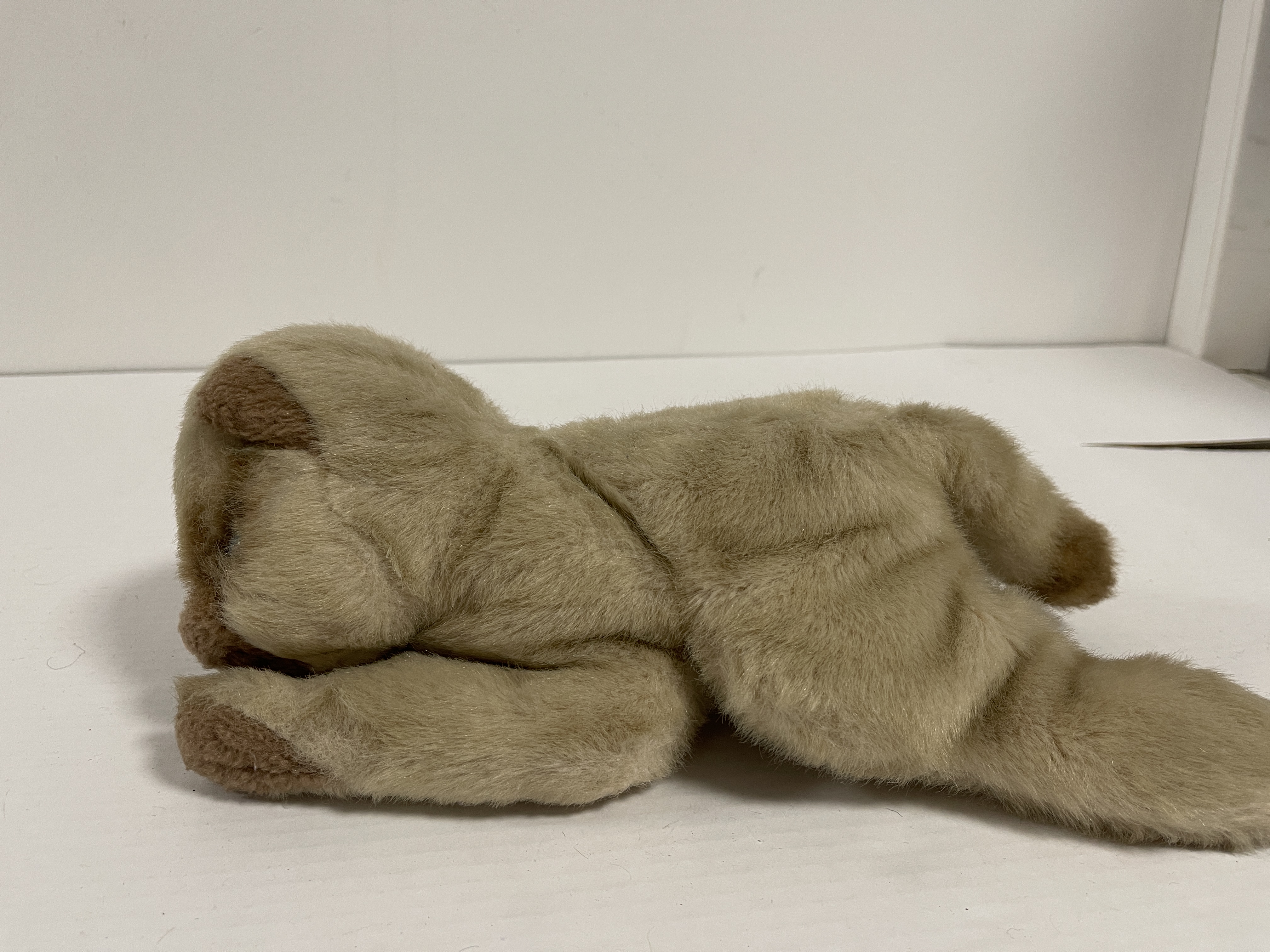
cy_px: 476
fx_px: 917
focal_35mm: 25
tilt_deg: -19.9
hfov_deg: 69.4
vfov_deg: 54.9
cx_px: 635
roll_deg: -0.9
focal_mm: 5.1
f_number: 1.6
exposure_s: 1/50
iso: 100
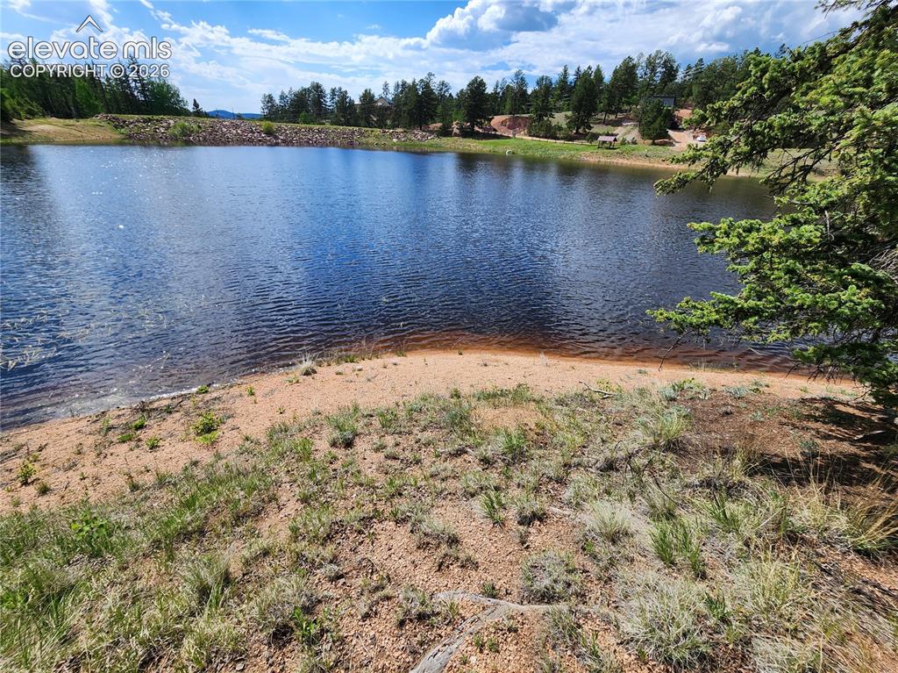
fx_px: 337
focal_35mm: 13
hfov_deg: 106.2
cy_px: 336
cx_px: 449
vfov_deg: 89.9
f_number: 2.2
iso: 50
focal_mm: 2.2
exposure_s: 1/2016
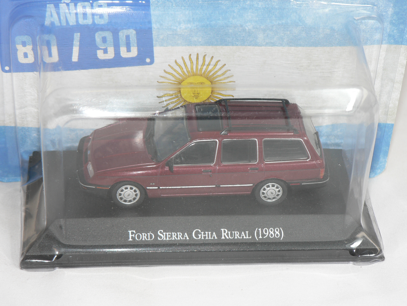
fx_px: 1023
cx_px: 204
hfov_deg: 22.5
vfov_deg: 17.0
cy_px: 153
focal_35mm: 87
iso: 80
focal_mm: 14.5
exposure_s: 1/60
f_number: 3.2
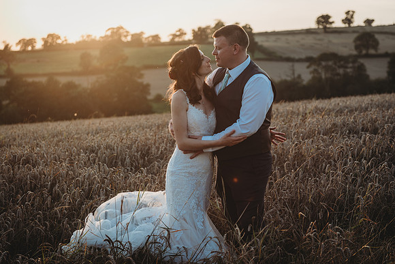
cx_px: 198
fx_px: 724
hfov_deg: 30.5
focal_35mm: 66
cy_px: 132
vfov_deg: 20.6
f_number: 3.5
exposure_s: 1/320
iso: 100
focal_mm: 66
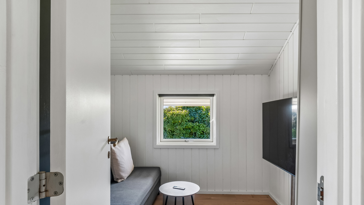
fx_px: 183
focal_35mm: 19
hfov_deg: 89.6
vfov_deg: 58.3
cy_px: 112
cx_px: 182
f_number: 10
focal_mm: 12
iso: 200
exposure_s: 1/13
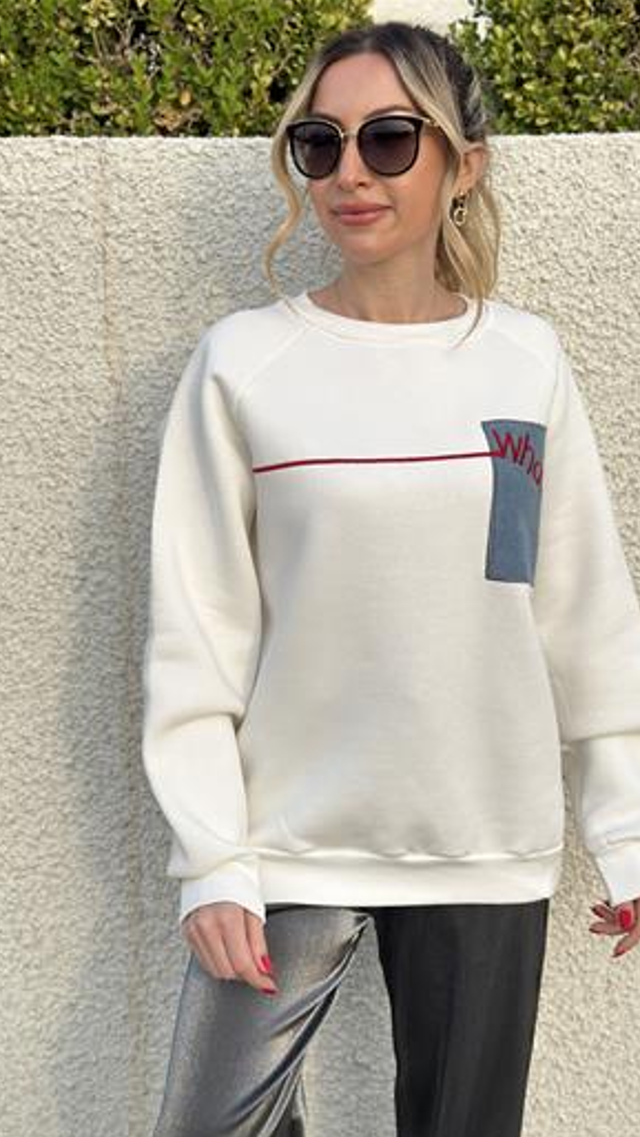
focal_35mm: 53
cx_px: 348
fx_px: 1597
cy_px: 572
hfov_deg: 22.7
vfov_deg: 39.2
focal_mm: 6.86
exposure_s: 1/785
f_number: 1.78
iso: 80
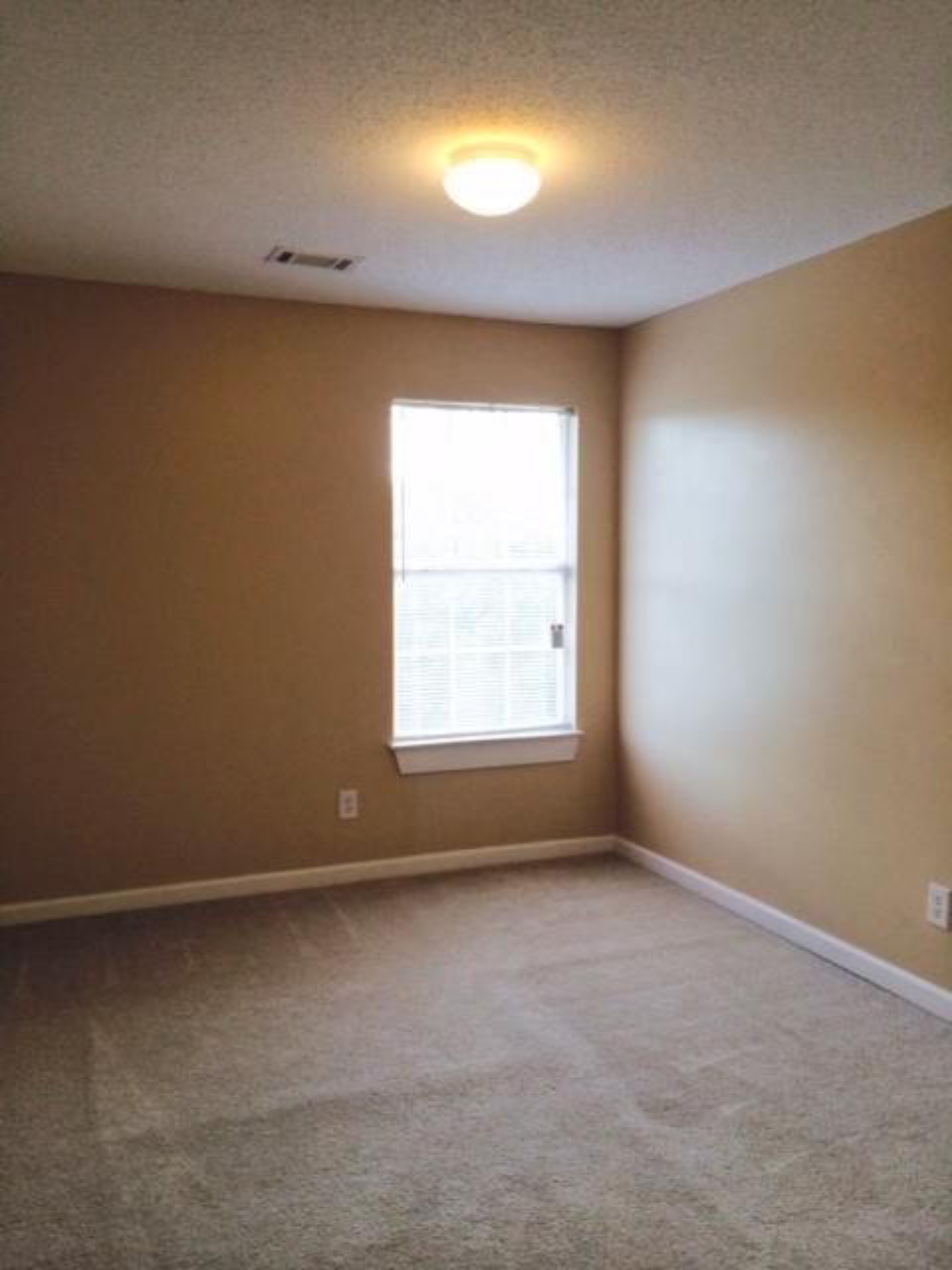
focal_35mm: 30
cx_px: 476
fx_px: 1100
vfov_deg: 60.0
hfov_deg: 46.8
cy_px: 635
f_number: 2.2
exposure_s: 1/120
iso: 80
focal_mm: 4.12
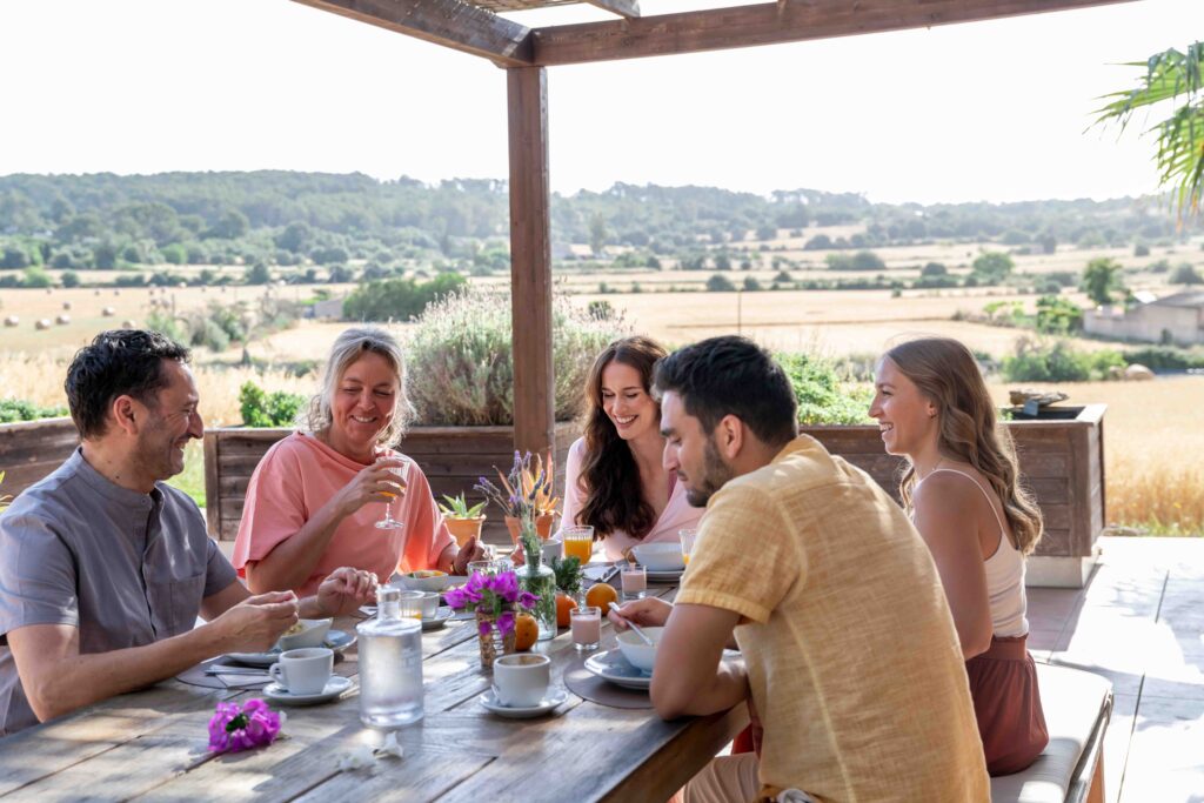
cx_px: 602
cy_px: 402
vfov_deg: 27.0
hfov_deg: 39.6
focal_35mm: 50
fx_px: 1672
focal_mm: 50
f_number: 4.5
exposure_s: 1/250
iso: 200
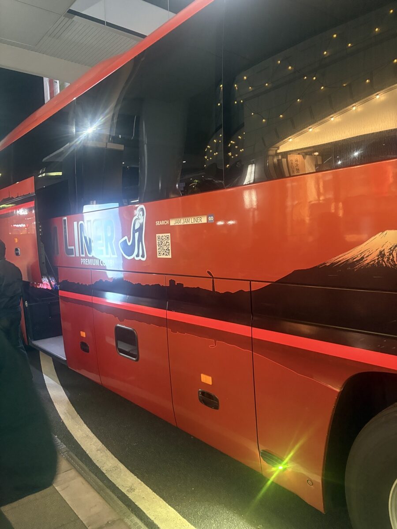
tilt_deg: -4.5
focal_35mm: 26
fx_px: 398
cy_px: 264
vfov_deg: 67.3
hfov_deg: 53.1
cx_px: 198
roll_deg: +2.0
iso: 500
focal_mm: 5.96
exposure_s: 1/25
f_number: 1.6
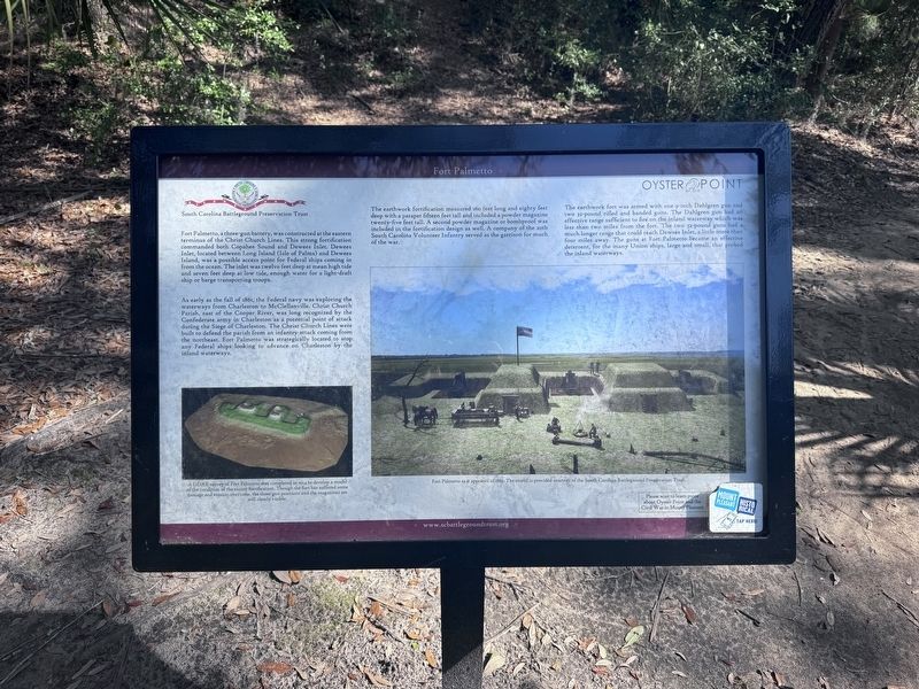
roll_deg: -0.4
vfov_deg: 56.8
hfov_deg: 71.6
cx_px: 460
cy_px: 344
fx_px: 637
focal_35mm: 24
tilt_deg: -29.5
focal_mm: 6.76
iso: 80
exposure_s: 1/1524
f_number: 1.78
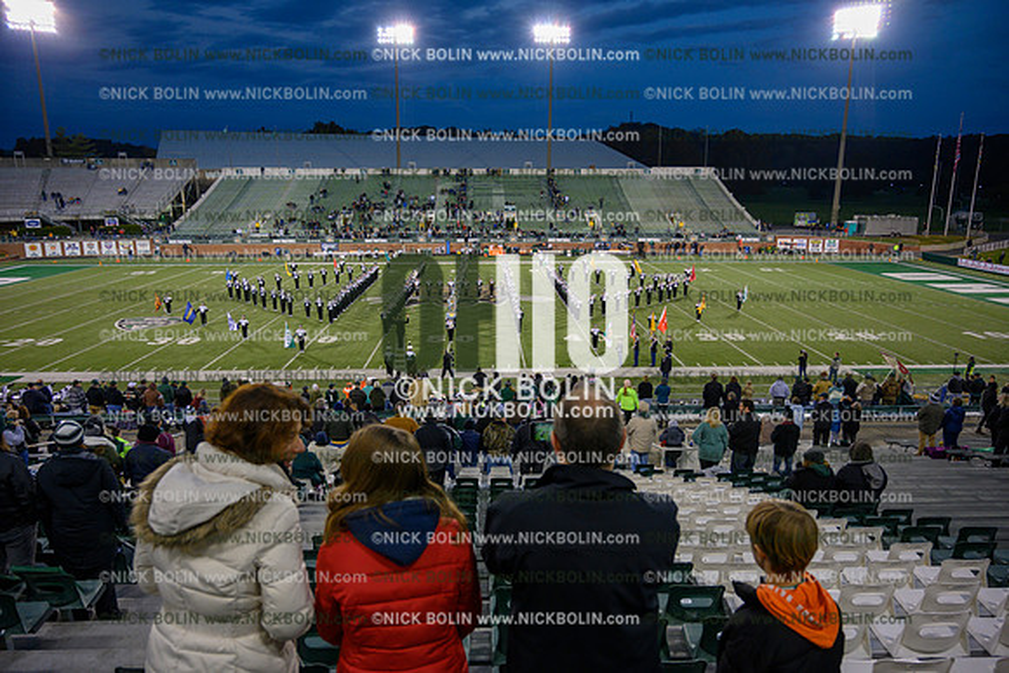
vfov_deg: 53.2
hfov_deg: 73.7
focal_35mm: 24
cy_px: 336
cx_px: 504
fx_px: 673
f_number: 4
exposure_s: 1/320
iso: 2000
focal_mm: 24
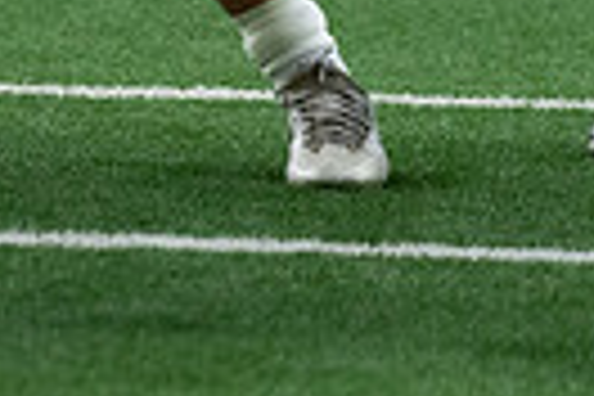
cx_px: -220
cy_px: -425
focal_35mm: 880
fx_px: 14519
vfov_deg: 1.6
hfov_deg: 2.3
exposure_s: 1/800
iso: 3200
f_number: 2.8
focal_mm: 200
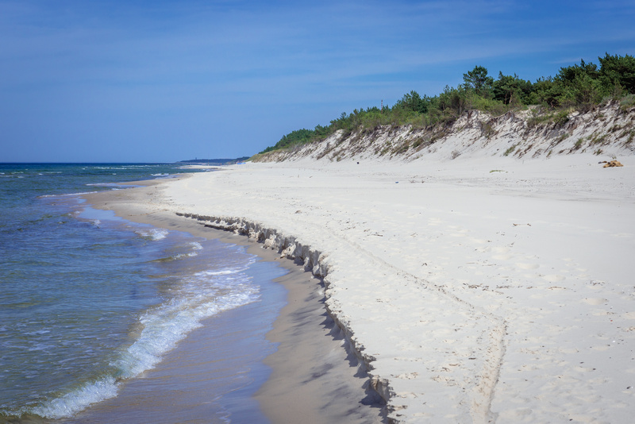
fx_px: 1235
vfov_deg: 19.5
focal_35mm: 70
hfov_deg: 28.8
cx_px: 318
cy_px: 212
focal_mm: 70
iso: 200
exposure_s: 1/800
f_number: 8
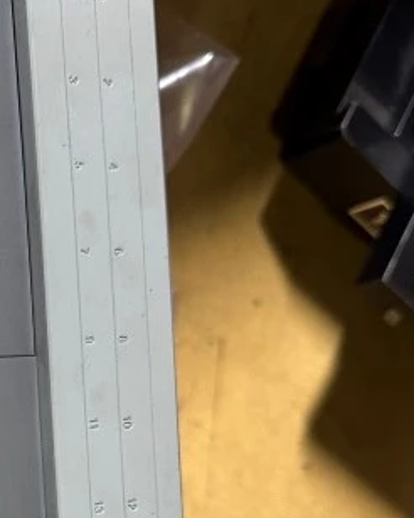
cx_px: -175
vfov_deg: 22.1
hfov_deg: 17.9
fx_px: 1196
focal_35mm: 78
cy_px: 664
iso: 200
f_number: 1.78
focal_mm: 6.86
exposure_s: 1/60
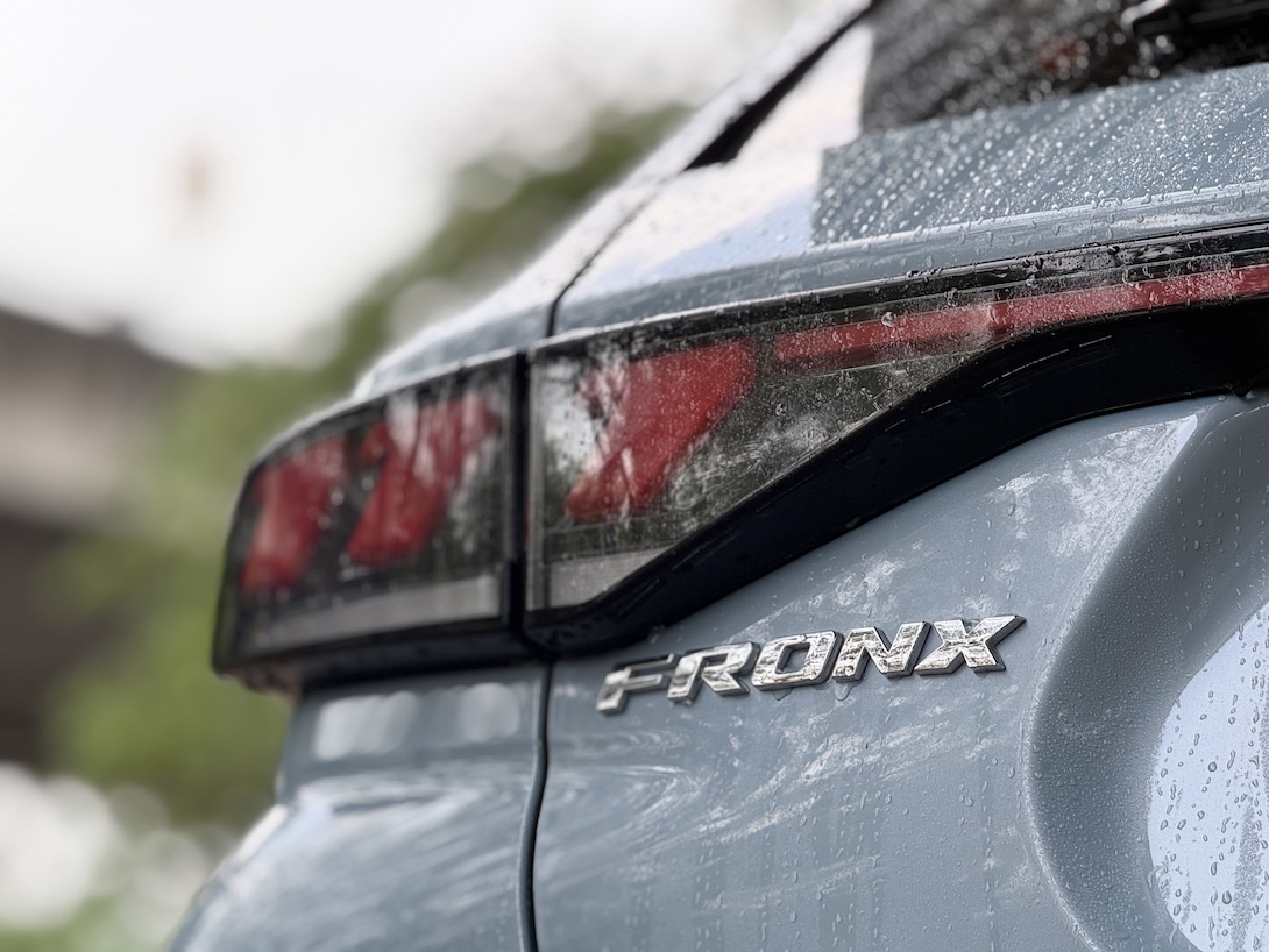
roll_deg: -0.8
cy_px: 476
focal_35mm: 120
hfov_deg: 16.4
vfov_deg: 12.4
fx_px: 4400
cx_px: 634
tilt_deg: +10.1
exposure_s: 1/102
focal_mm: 15.66
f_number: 2.8
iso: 64
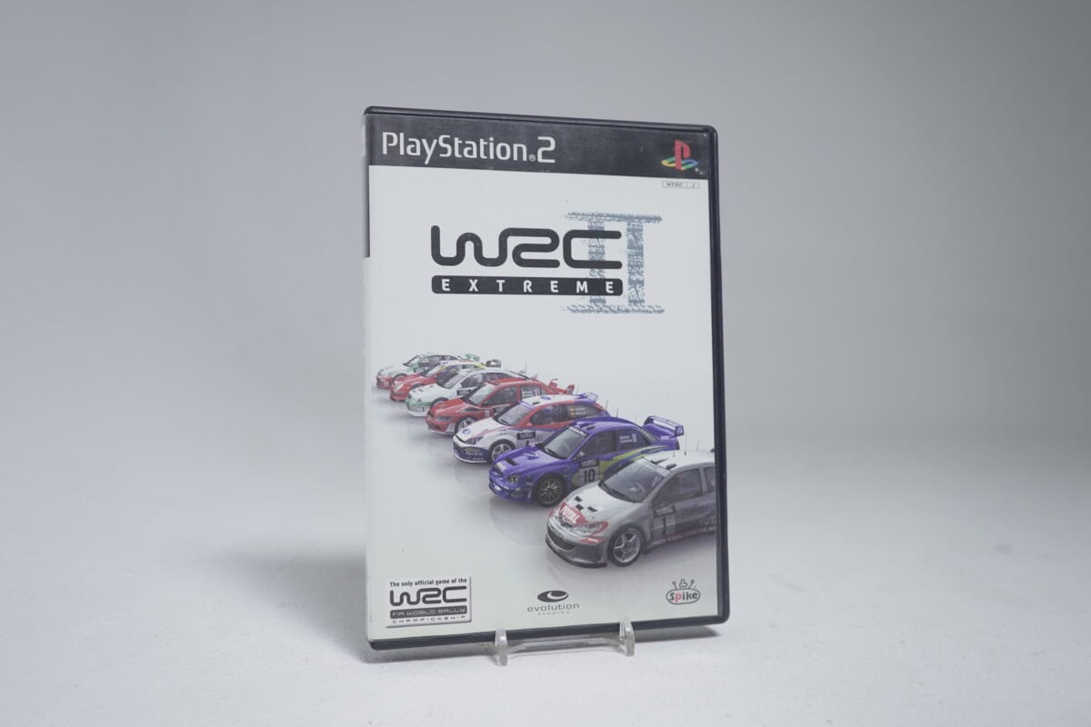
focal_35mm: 33
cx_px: 546
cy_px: 364
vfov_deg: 40.0
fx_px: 1000
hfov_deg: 57.2
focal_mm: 33
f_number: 5.6
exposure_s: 1/30
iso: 640
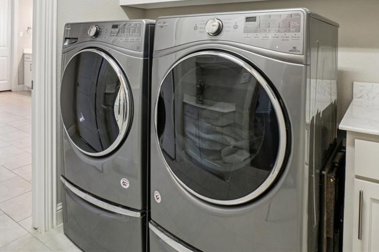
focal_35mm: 25
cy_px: 43
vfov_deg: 47.8
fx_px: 263
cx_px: 186
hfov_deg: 71.5
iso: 400
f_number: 10
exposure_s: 1/6
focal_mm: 10
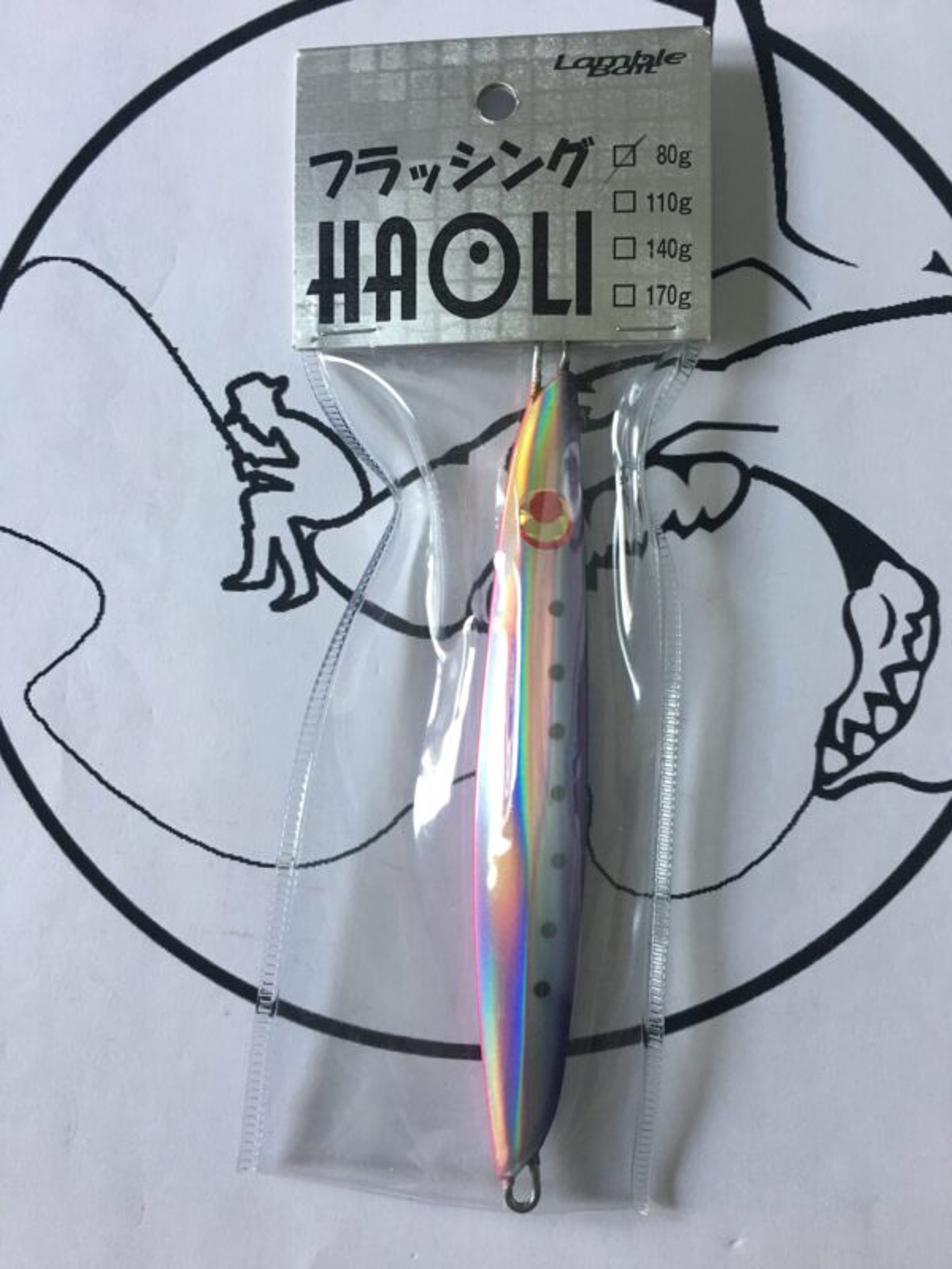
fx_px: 1063
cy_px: 634
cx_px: 476
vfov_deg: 61.7
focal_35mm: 29
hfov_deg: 48.2
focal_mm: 4.15
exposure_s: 1/33
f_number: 2.2
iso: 50
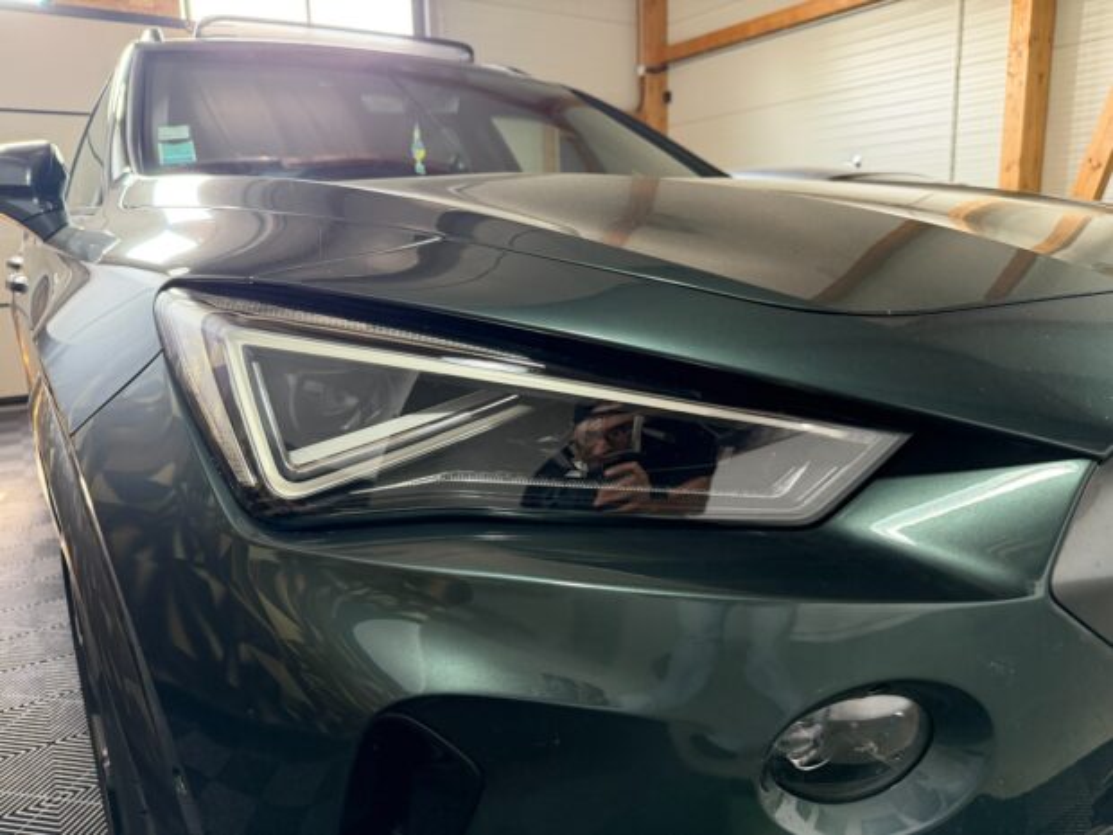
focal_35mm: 24
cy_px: 418
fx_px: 772
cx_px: 556
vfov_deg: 56.8
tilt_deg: -12.9
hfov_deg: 71.6
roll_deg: +2.3
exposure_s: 1/60
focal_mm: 6.76
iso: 320
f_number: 1.78
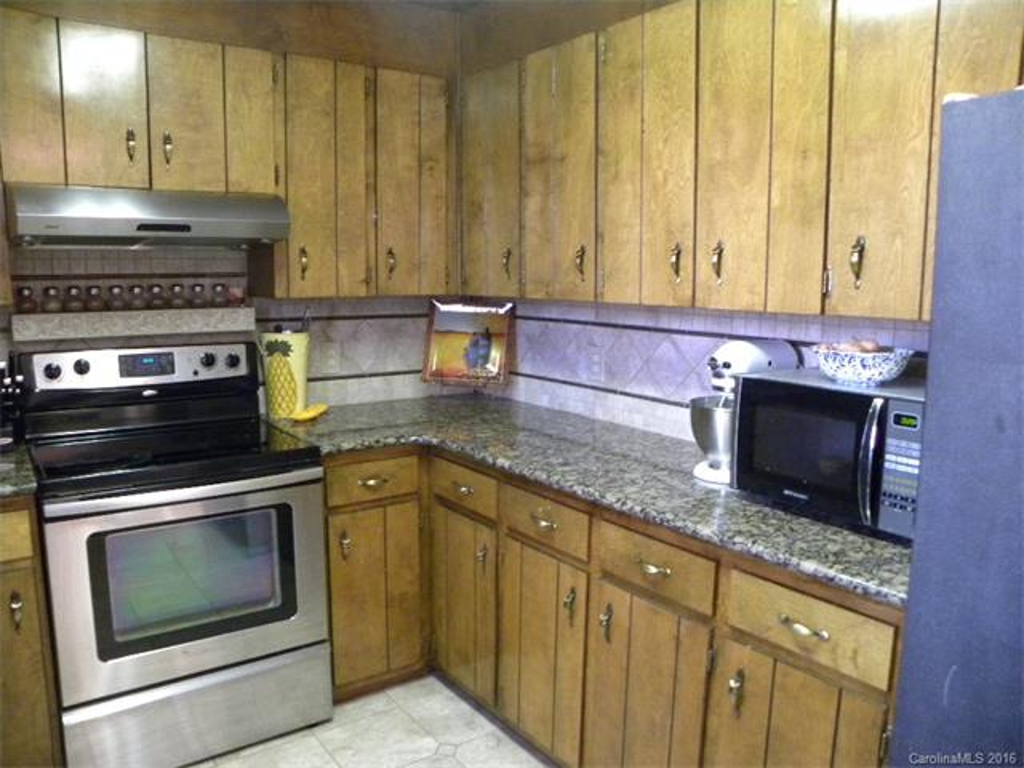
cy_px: 384
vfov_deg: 53.1
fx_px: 769
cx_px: 512
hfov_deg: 67.3
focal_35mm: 26
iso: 408
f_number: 2.8
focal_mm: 4.6
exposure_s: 1/9.6
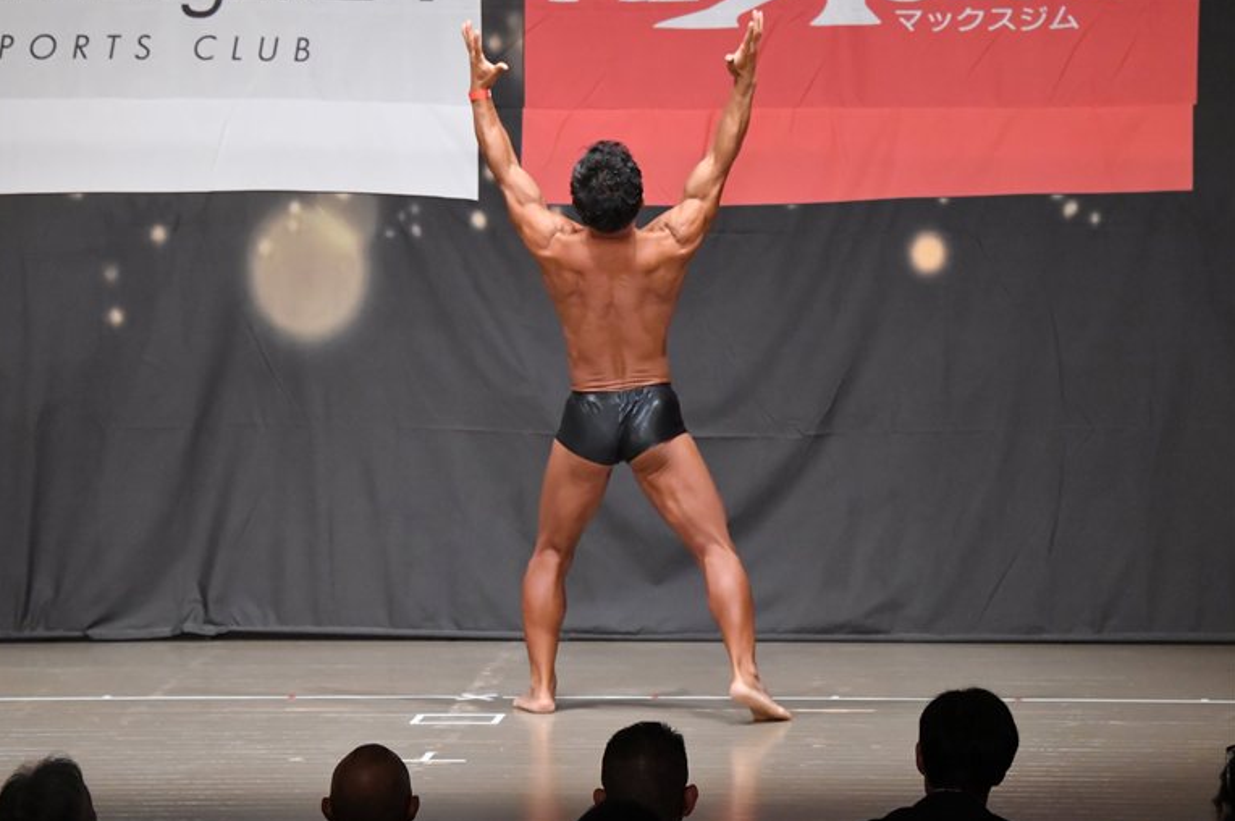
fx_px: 7026
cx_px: 612
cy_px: 407
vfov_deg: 6.7
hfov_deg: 10.0
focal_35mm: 205
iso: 8000
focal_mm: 135
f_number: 5.6
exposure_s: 1/400
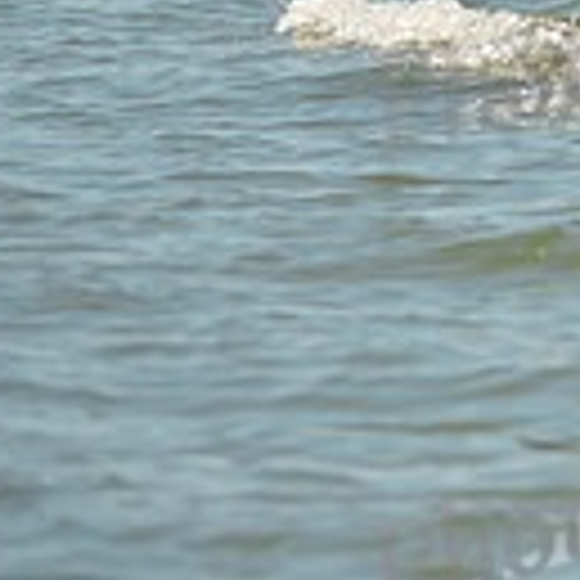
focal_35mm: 764
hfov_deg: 2.3
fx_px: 14483
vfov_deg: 2.3
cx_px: 1241
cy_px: -259
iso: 200
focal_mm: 200
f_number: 5
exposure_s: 1/1250
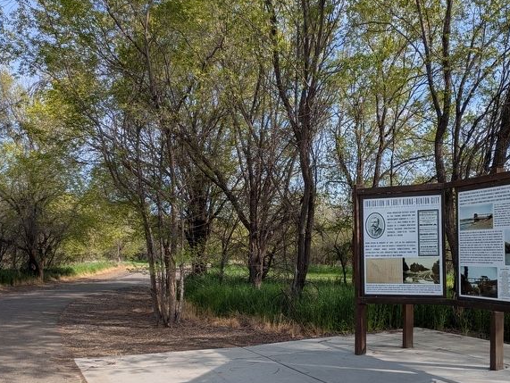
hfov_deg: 52.1
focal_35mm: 35
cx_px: 318
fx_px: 516
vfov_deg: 40.2
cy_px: 258
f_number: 1.89
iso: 42
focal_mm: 5.43
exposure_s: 1/1076
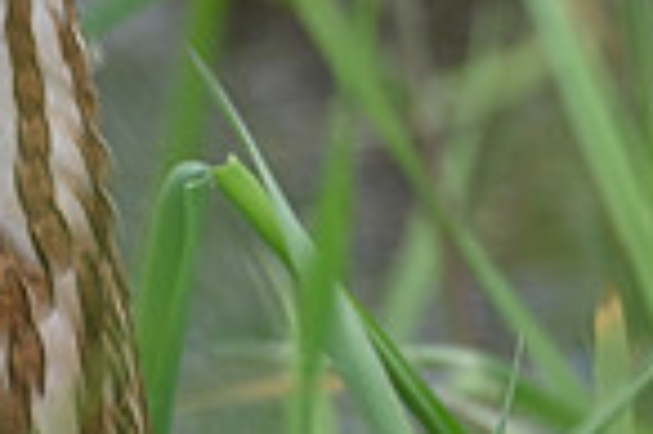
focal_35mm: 3178
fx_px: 57580
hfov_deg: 0.6
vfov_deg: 0.4
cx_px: 443
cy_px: -34
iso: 1250
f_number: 6.3
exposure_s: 1/800
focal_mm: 800
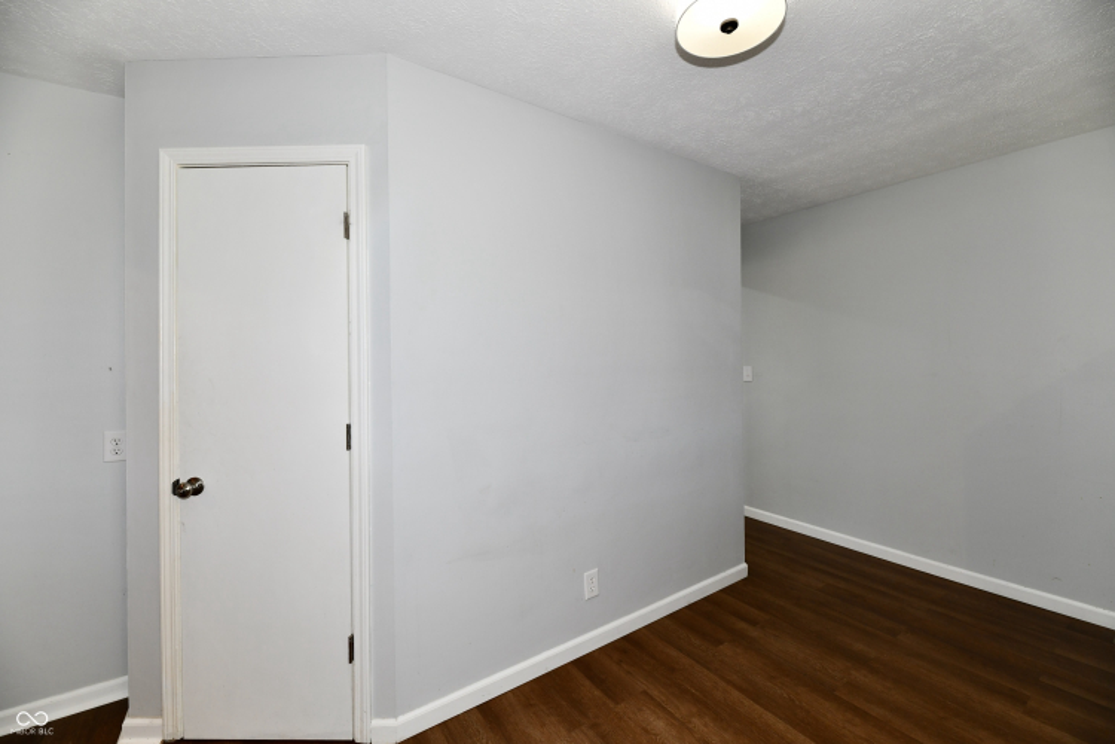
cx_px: 558
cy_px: 372
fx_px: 434
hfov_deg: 104.3
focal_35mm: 14
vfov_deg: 81.2
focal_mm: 14
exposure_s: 1/60
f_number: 6.3
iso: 640
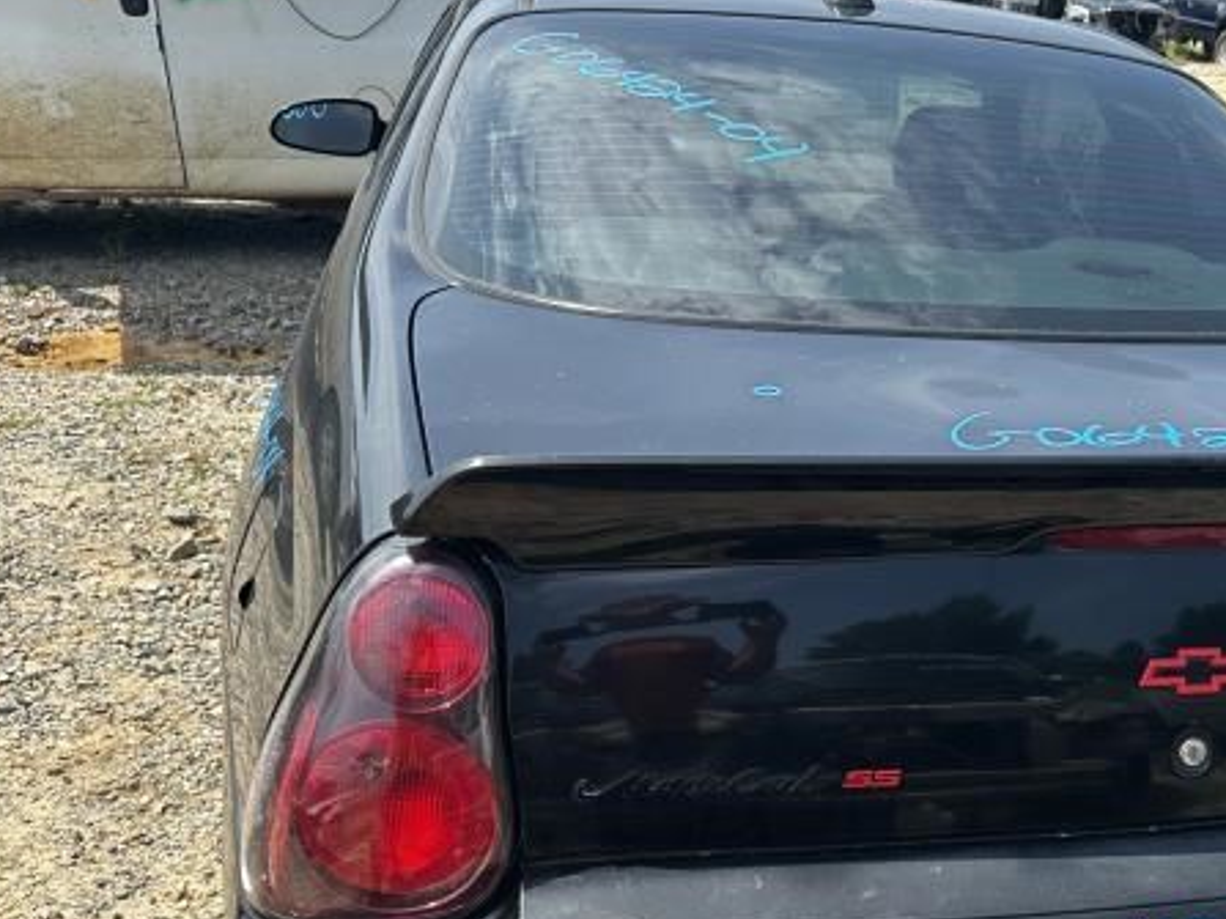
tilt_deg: -25.4
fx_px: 1523
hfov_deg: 41.1
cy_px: 702
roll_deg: -7.0
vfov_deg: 32.9
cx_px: 1061
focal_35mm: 43
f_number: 1.78
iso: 80
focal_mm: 6.86
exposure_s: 1/1880
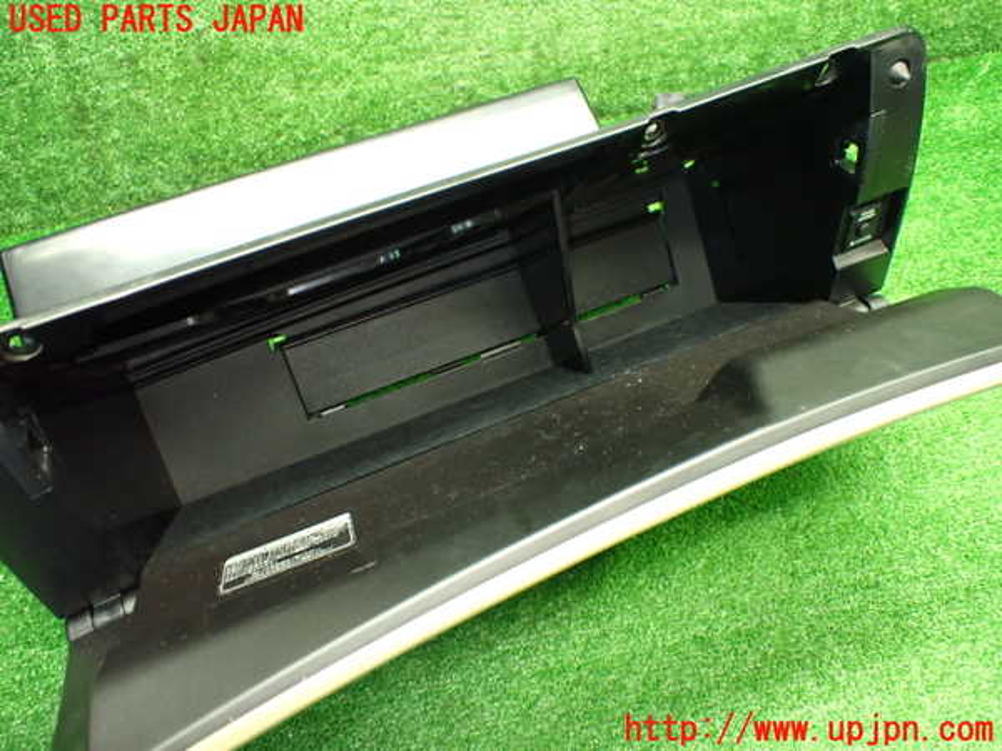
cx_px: 501
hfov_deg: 60.0
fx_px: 868
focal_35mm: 30
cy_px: 376
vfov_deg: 46.8
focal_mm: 5.4
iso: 800
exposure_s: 1/40
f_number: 2.3
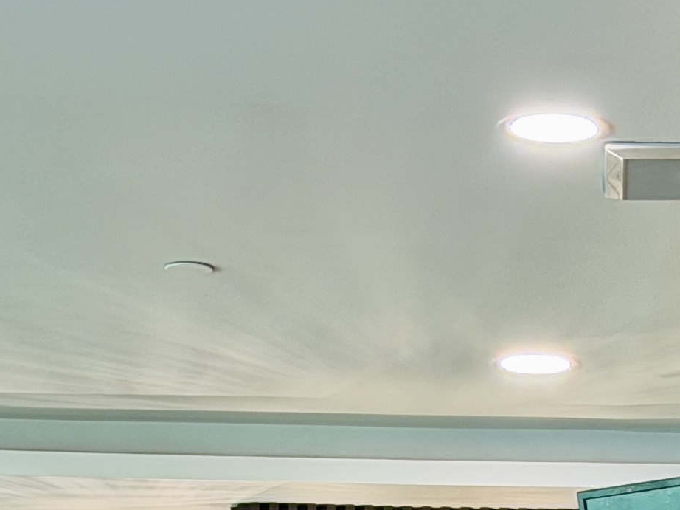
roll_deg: -1.5
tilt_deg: -1.3
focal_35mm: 210
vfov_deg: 6.6
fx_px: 4124
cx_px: 511
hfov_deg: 9.4
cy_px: 1376
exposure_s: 1/50
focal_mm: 6.76
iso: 160
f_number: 1.78
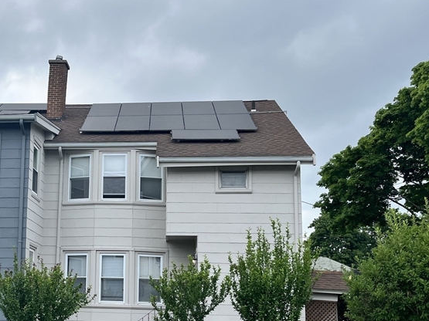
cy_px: 208
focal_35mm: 48
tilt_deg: +10.3
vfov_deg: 30.1
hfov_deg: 38.5
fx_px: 595
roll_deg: -1.0
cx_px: 99
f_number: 1.6
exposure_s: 1/2410
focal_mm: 5.1
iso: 50
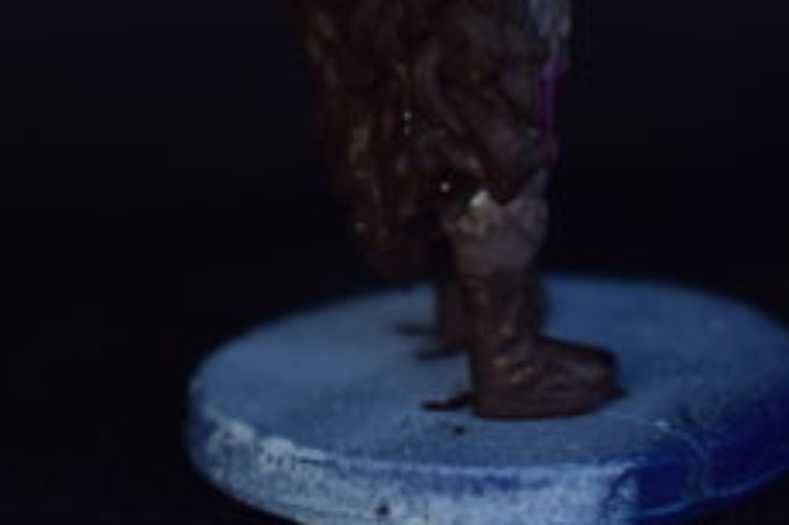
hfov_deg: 9.6
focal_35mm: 215
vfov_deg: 6.3
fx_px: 4715
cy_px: -106
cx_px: 443
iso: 400
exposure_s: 1/30
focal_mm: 55
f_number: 5.6
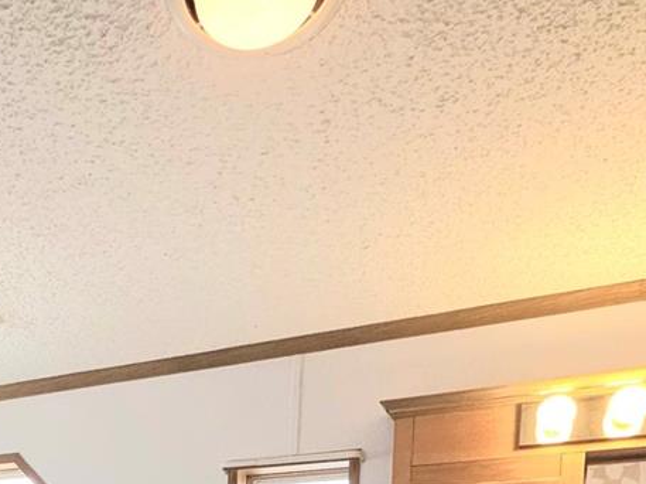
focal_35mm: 41
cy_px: 685
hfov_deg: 41.6
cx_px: 47
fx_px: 765
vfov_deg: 27.1
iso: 32
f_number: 1.9
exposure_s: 1/120
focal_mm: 2.2
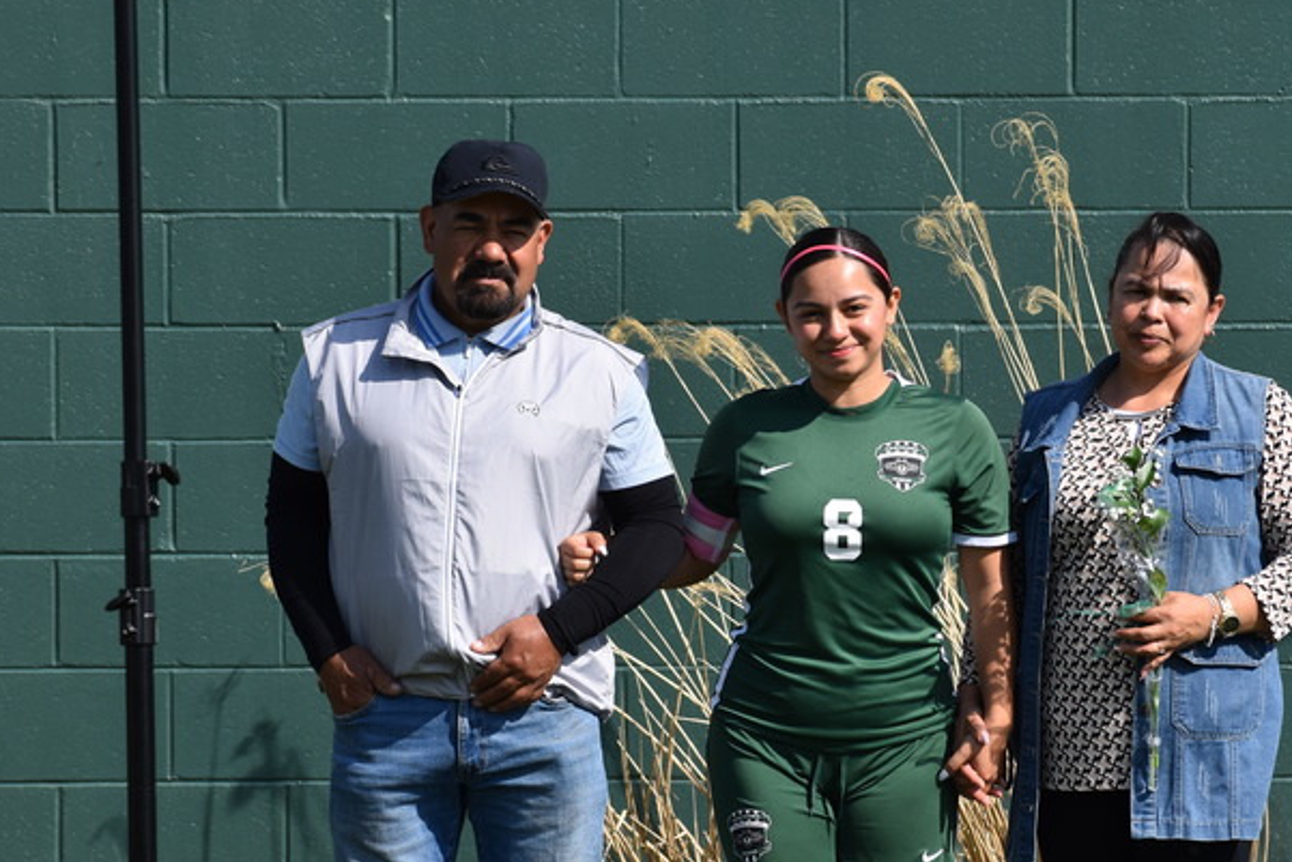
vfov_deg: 4.0
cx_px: 712
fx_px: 12379
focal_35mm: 345
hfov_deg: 6.0
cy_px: 500
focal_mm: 135
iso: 400
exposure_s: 1/2000
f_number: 8
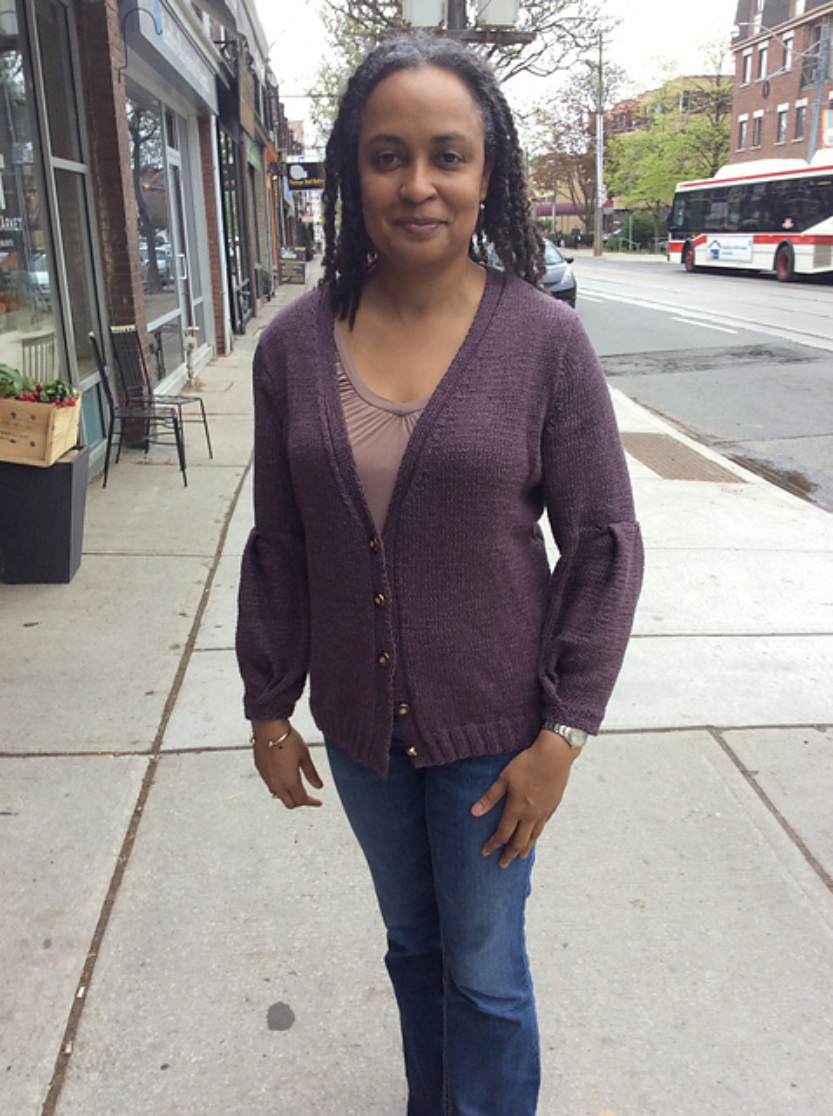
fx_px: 1029
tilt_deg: -20.3
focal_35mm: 32
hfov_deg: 44.1
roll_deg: +2.7
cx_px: 416
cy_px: 558
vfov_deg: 56.9
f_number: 2.4
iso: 40
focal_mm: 3.3
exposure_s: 1/120
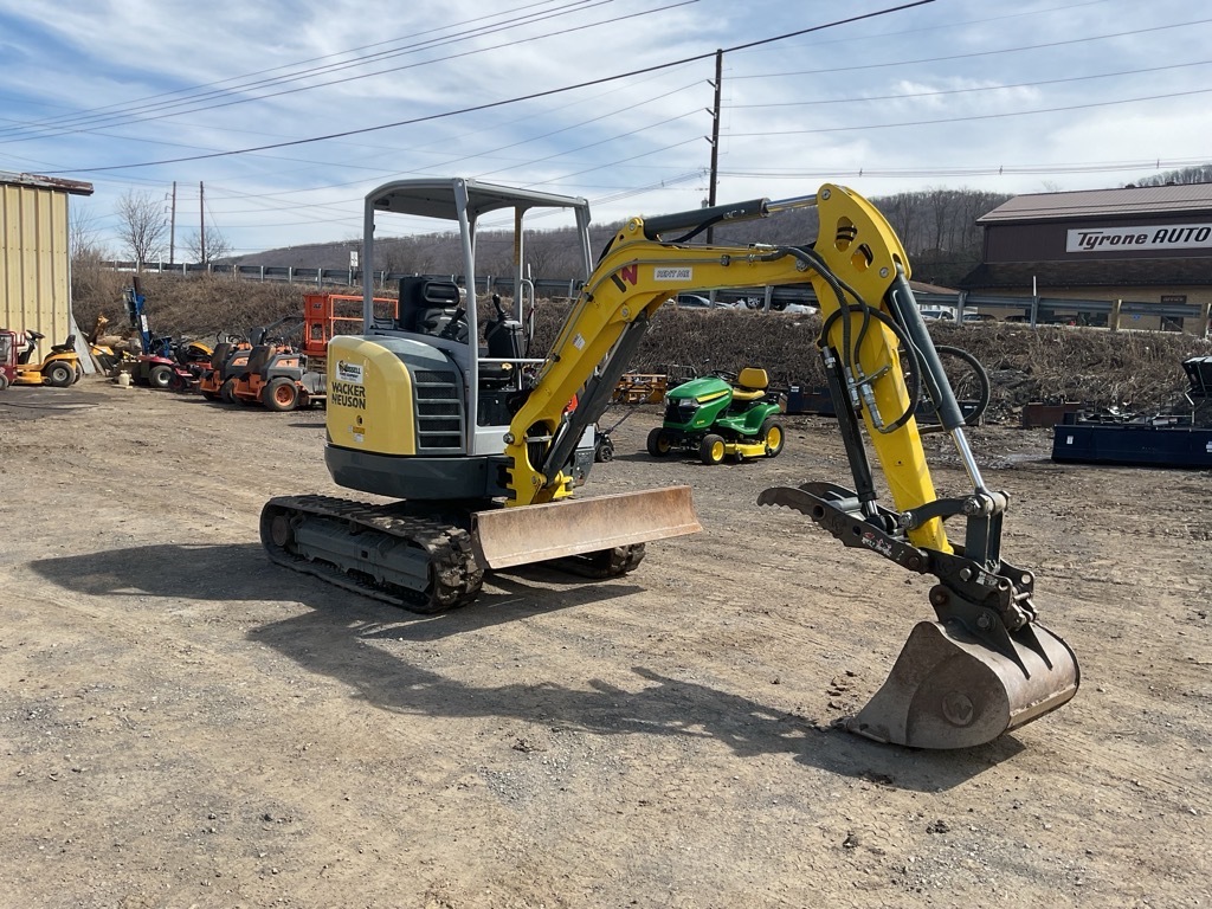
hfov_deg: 61.7
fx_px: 1015
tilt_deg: -6.9
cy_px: 454
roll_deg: -1.7
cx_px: 606
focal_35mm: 29
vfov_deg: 48.2
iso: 16
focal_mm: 3
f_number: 1.8
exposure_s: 1/1626
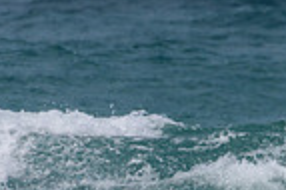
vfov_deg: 0.6
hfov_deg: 0.8
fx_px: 19751
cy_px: 153
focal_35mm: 2489
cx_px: 391
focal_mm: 500
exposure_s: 1/2000
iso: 64
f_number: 5.6
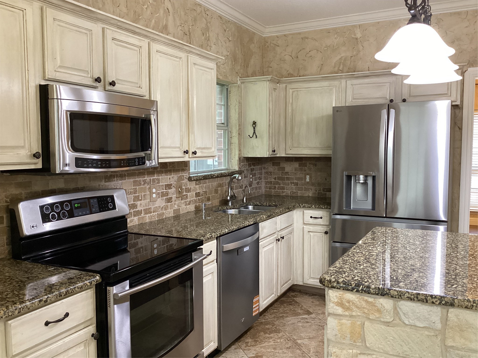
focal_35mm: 31
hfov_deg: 58.4
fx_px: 428
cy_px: 179
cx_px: 239
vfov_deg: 45.4
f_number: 2.4
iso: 320
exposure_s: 1/40
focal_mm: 3.3
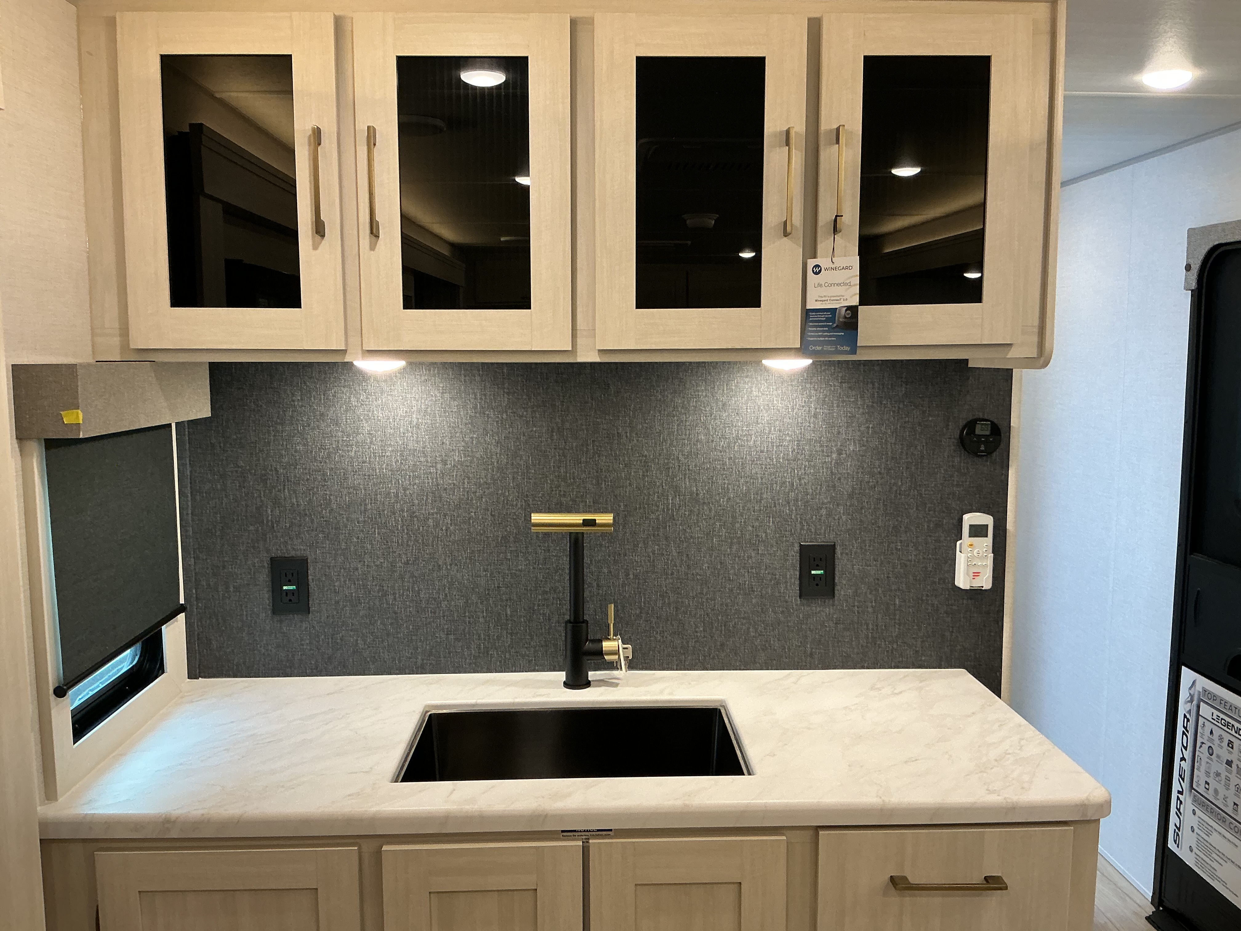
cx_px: 620
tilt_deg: -6.7
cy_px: 466
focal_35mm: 29
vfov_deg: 48.2
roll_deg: +0.4
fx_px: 1040
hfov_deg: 61.7
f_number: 1.8
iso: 100
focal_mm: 3
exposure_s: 1/60
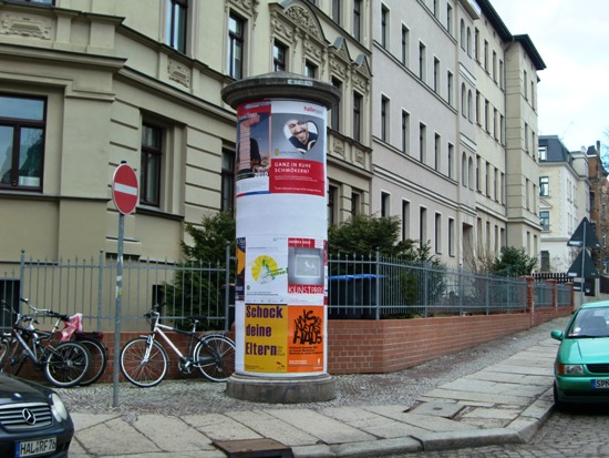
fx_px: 810
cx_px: 304
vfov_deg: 31.5
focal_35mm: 46
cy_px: 229
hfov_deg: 41.2
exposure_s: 1/200
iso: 64
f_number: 3.3
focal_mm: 8.2
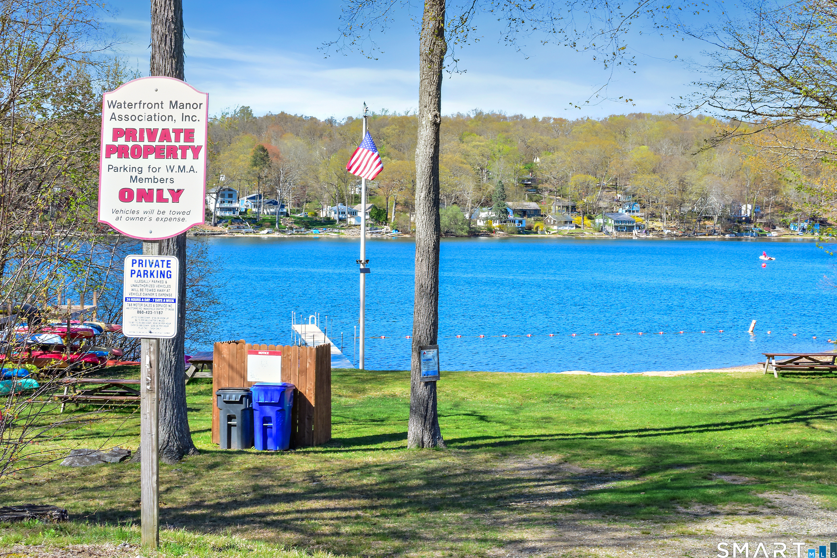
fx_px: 1244
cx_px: 417
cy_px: 280
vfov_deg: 25.3
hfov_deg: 37.2
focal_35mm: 54
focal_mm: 35
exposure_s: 1/60
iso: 400
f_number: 16
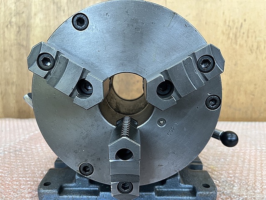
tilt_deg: -13.0
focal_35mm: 26
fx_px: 200
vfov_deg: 53.1
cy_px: 100
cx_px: 133
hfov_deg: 67.3
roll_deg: +0.3
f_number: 1.6
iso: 200
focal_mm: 5.1
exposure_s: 1/60
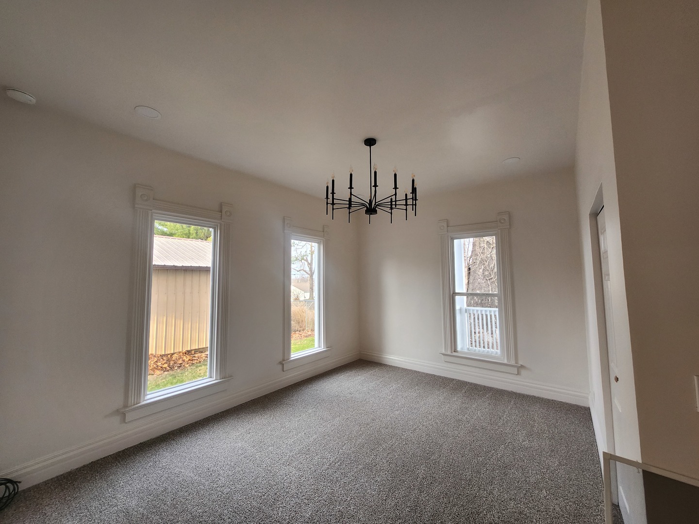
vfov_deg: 89.9
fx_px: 263
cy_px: 262
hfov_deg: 106.2
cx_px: 350
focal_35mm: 13
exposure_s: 1/60
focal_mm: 1.74
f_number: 2.2
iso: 80
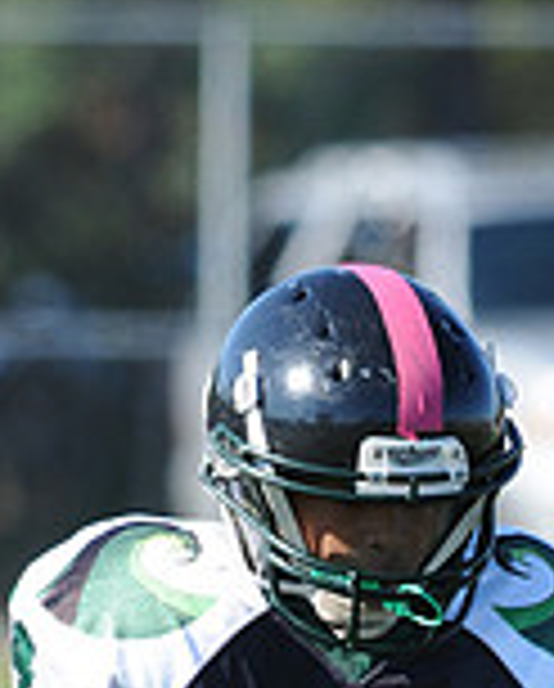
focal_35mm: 1596
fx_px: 32613
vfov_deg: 1.2
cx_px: 345
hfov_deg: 1.0
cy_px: 1129
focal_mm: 300
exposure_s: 1/500
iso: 200
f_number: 5.6
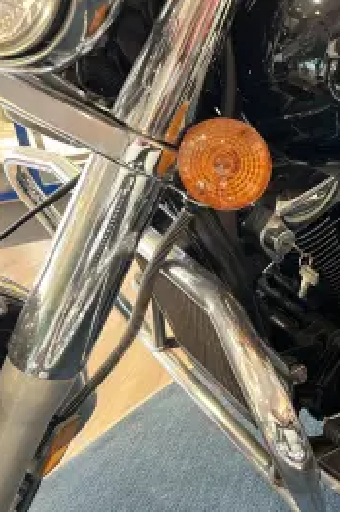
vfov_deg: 51.9
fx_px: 525
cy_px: 257
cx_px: 346
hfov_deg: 32.7
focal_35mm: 37
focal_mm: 5.7
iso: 640
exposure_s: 1/25
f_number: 1.5
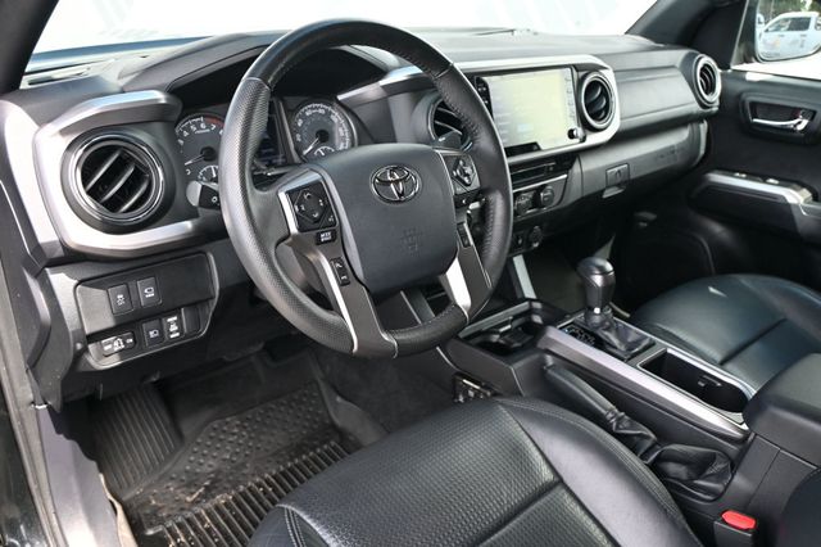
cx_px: 410
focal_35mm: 29
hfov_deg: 63.2
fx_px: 667
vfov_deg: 44.6
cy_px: 274
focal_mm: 19.5
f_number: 3.8
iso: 400
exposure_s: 1/160
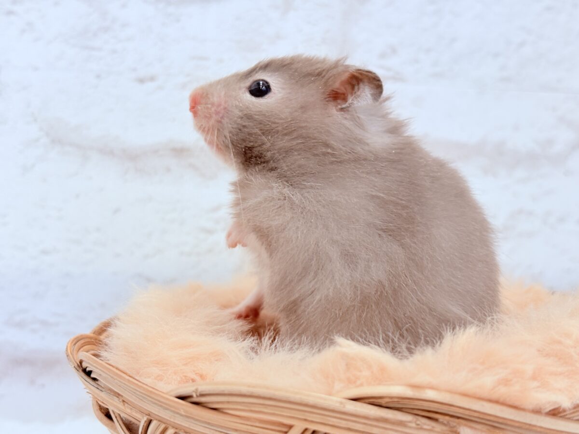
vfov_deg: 28.0
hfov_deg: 36.8
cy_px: 217
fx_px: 870
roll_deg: -1.0
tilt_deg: -4.7
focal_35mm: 52
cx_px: 290
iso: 50
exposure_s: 1/50
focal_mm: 5.96
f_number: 1.6
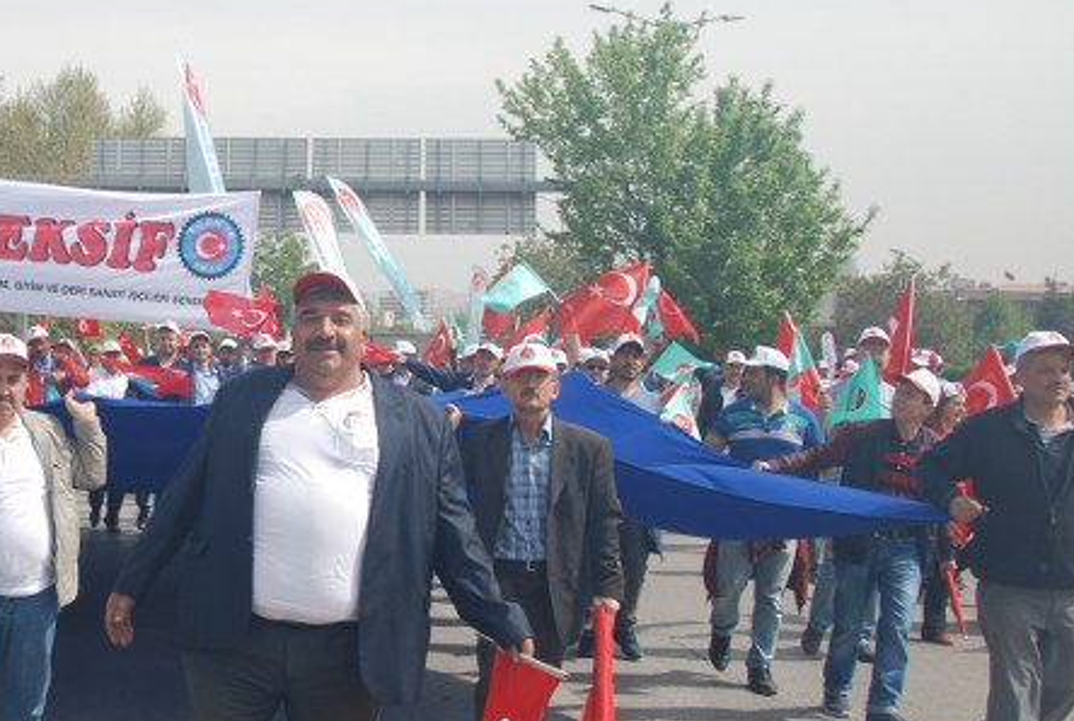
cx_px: 135
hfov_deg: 35.0
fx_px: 1614
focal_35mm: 54
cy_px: 428
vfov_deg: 25.1
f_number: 7.1
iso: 100
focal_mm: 20
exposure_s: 1/200
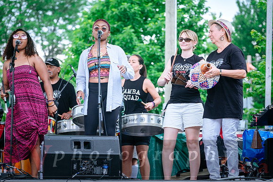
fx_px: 1033
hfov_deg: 15.1
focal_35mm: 136
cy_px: 101
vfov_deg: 10.1
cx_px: 153
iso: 200
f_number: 2.8
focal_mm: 80.4
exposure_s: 1/160
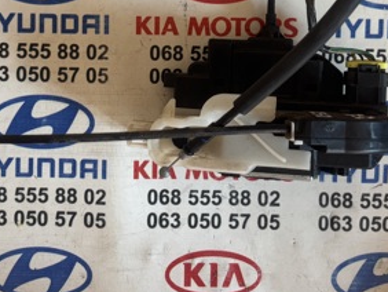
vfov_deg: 24.2
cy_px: 34
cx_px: 150
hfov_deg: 32.5
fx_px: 662
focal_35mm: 59
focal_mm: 5.96
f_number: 1.6
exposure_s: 1/82
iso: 125
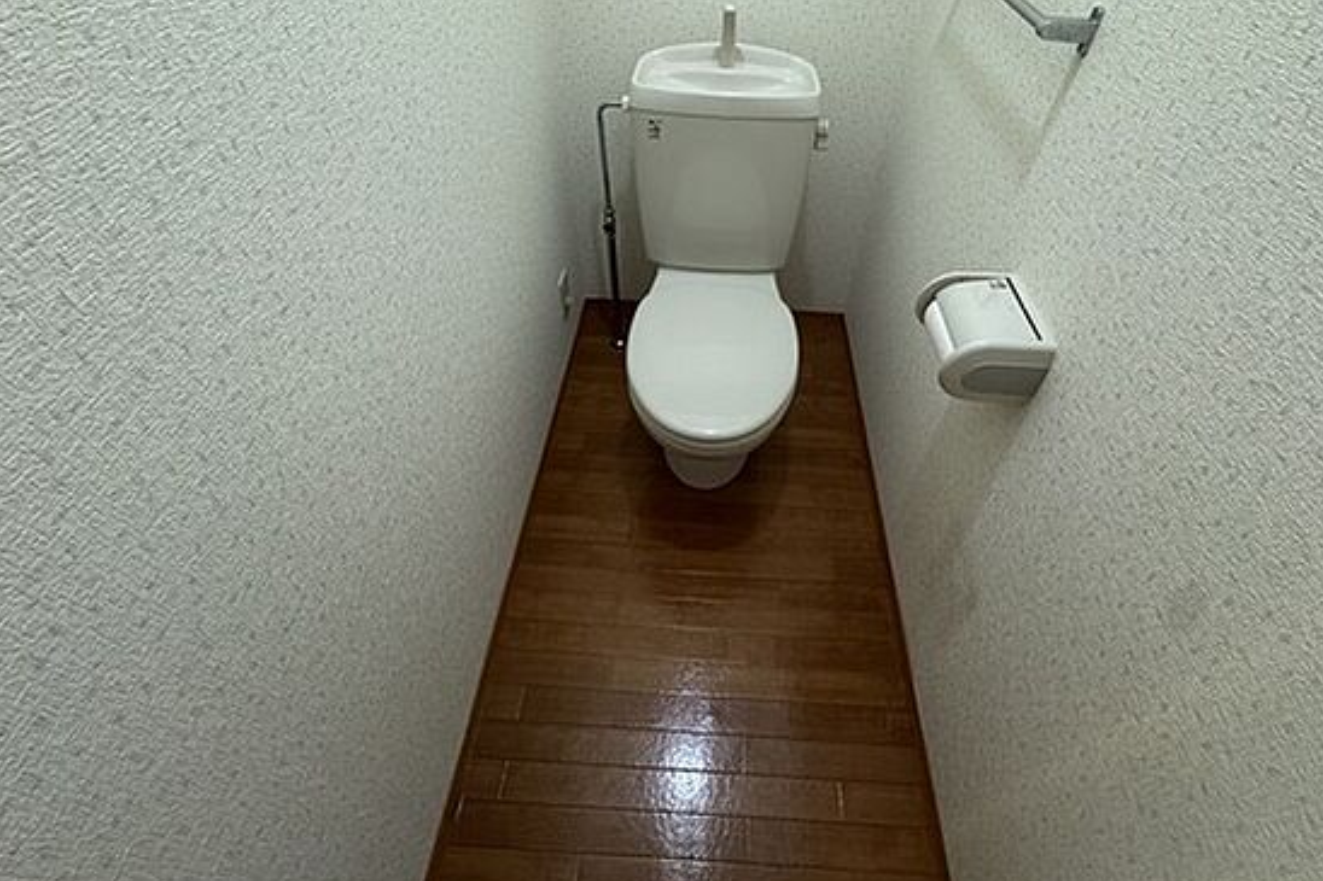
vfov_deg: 69.4
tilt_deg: -42.5
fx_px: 625
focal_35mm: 17
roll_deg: -2.9
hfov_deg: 93.1
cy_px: 336
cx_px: 712
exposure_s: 1/60
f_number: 2.2
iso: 400
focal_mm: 2.22
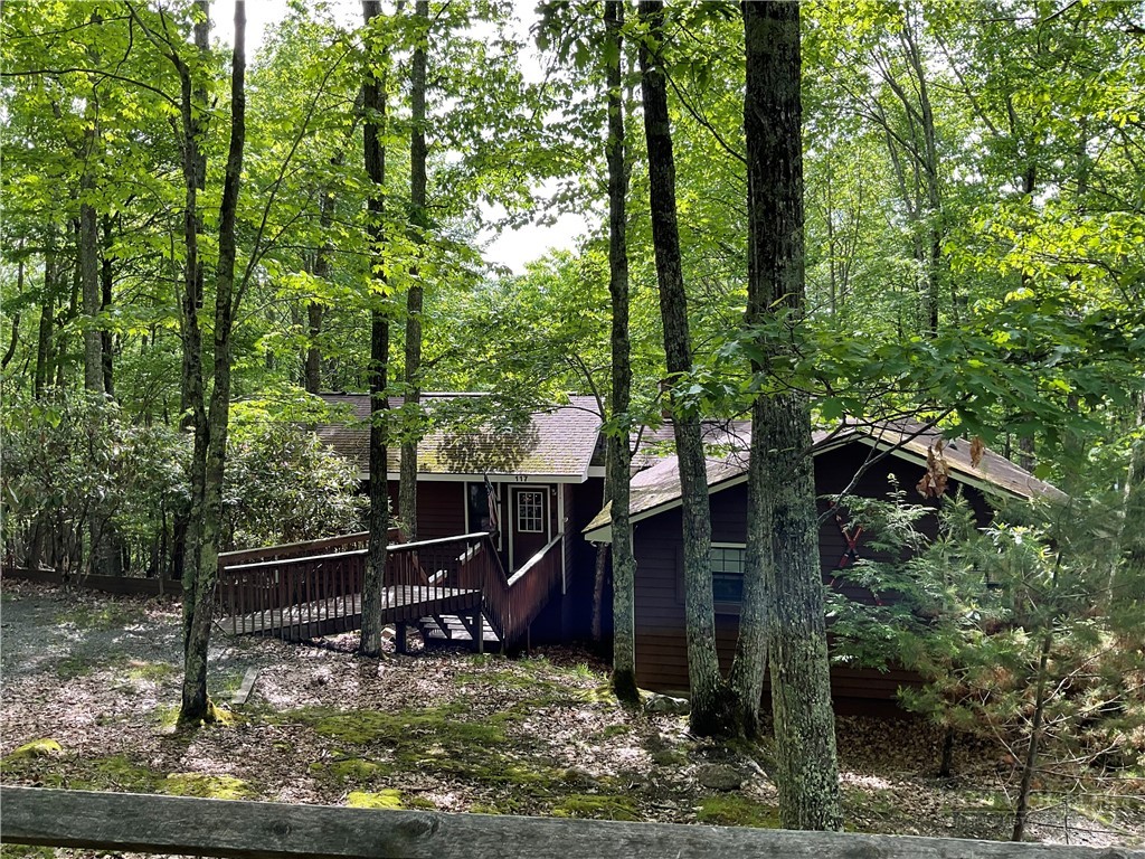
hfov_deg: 61.7
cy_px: 430
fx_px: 959
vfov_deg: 48.2
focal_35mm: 29
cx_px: 572
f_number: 1.8
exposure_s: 1/122
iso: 16
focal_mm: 3
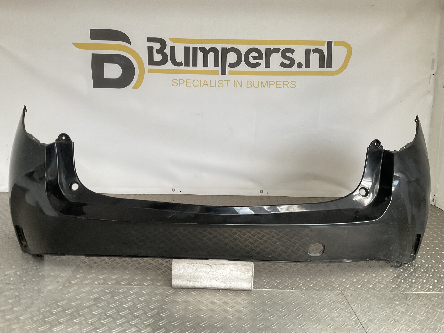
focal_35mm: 29
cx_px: 222
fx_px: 372
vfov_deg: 48.2
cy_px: 166
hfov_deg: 61.7
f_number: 1.8
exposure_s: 1/60
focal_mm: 3
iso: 64
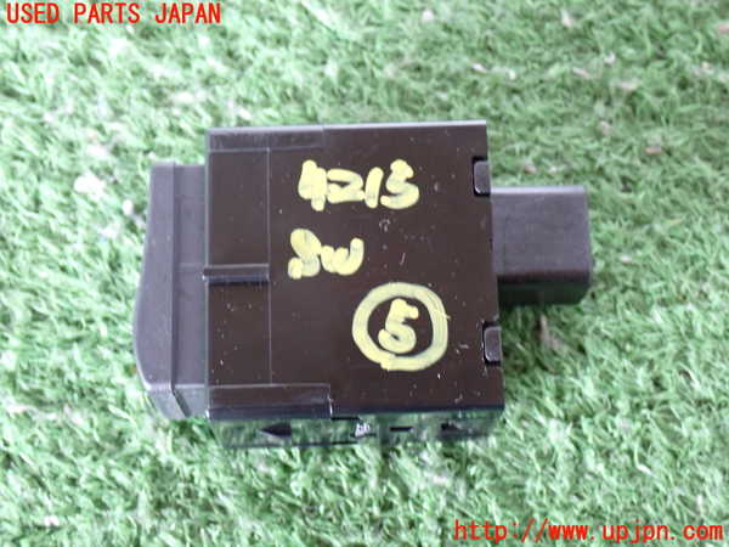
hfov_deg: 31.2
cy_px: 274
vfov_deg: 23.7
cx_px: 364
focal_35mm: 62
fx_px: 1306
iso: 800
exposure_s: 1/15
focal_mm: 11.09
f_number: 3.6
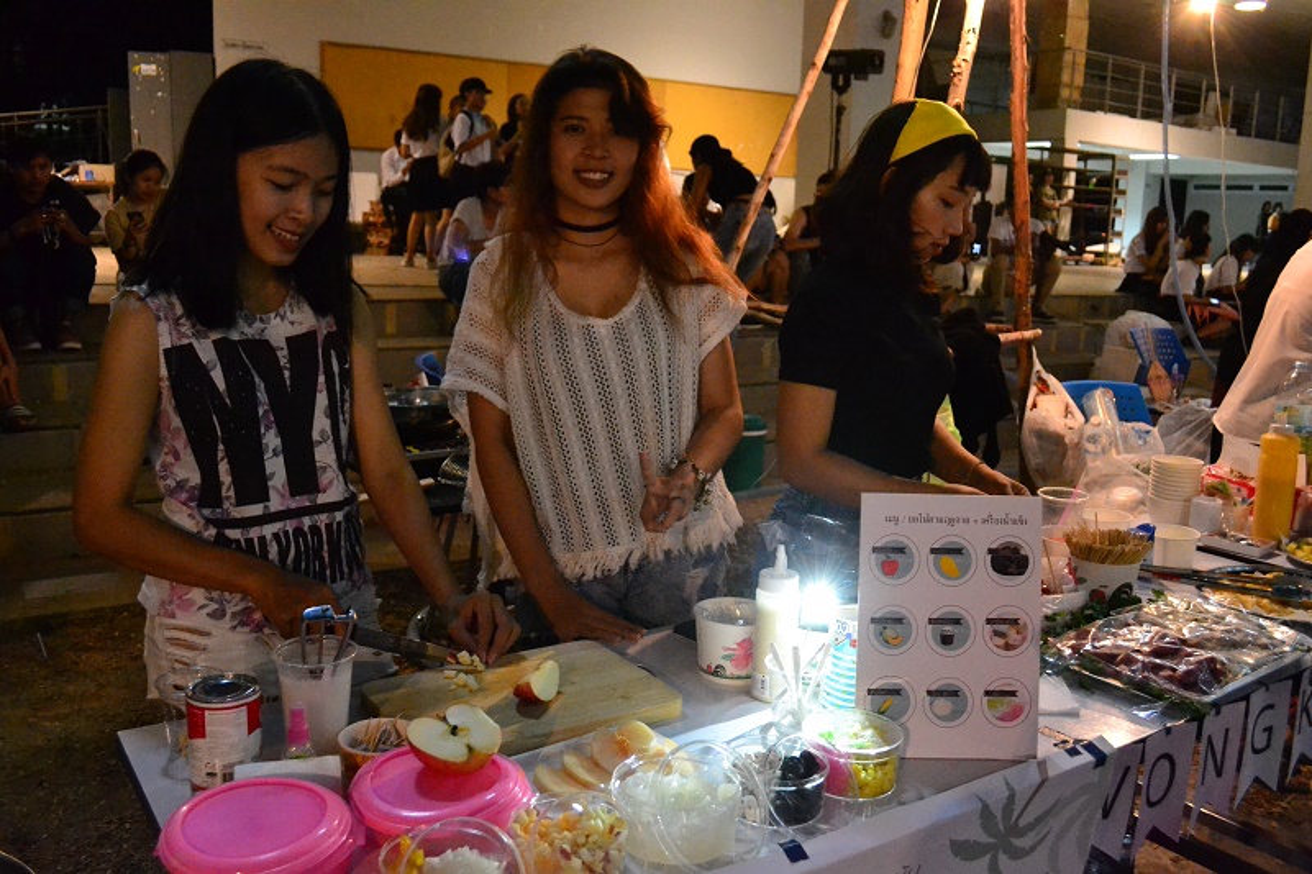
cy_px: 437
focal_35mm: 30
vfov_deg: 43.6
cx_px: 656
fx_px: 1093
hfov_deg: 61.9
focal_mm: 20
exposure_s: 1/60
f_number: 5
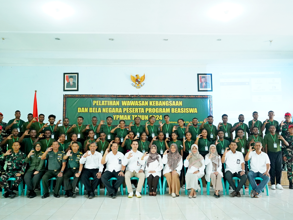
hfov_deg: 56.8
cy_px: 110
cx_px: 144
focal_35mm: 32
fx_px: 271
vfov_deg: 44.2
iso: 6400
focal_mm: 29
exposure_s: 1/160
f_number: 4
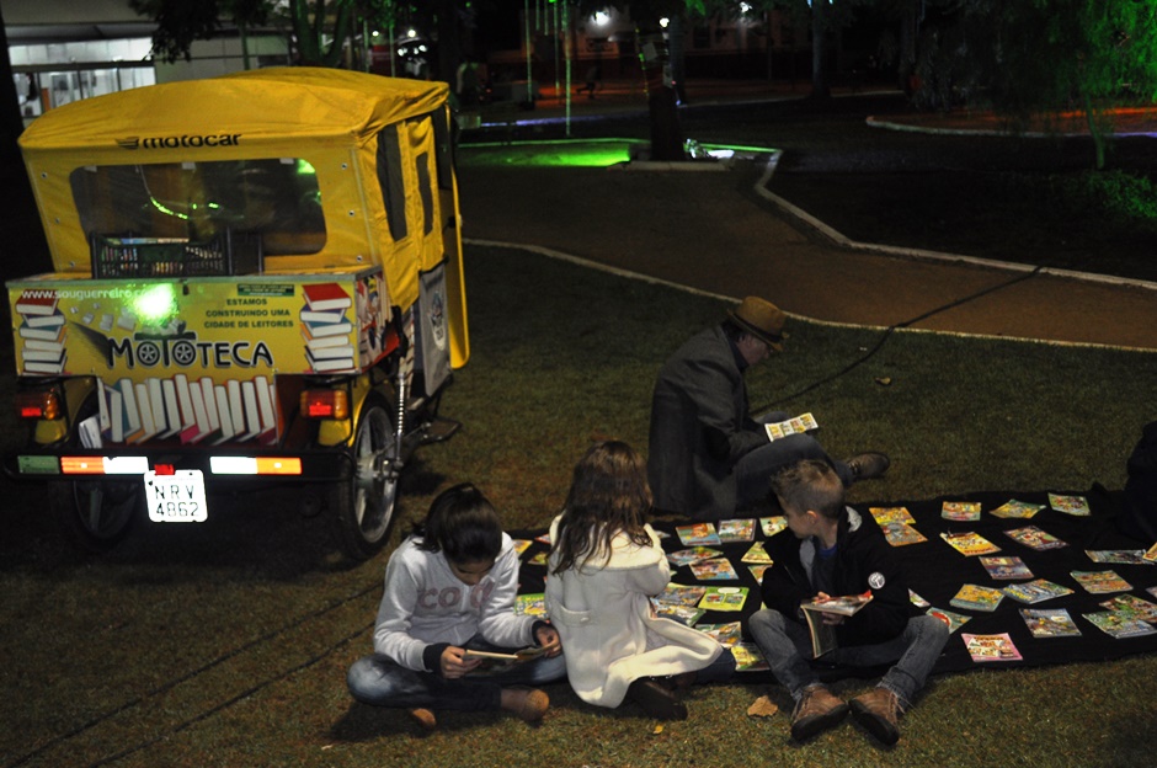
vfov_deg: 31.8
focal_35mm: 42
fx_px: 1348
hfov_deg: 46.5
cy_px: 384
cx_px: 578
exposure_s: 1/60
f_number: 4.5
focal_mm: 28
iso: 640
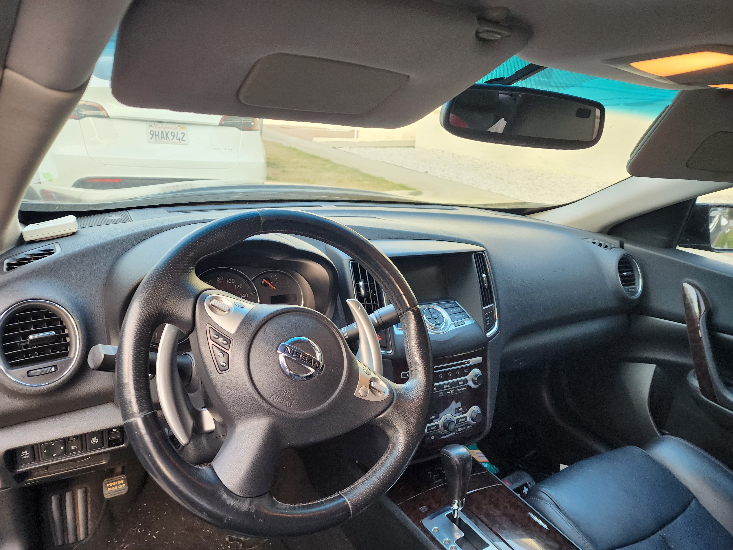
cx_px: 366
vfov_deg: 58.9
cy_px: 275
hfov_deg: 73.9
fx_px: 487
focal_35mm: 23
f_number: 1.8
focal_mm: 6.4
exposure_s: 1/180
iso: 250
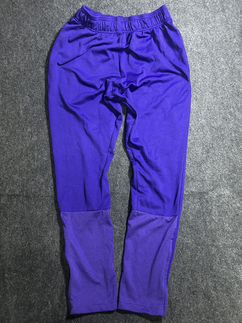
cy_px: 162
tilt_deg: -56.5
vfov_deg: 67.3
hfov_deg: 53.1
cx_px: 121
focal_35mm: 26
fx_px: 242
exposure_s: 1/40
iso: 500
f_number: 1.5
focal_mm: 5.7
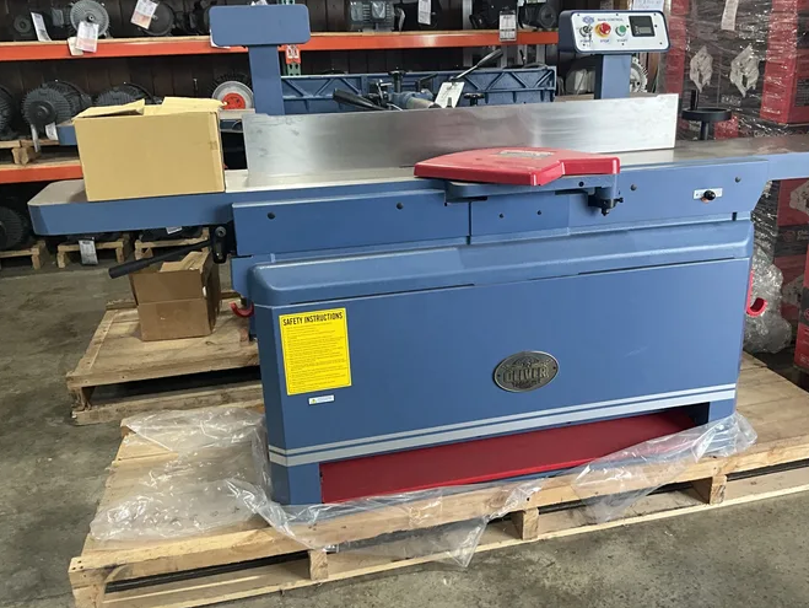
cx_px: 452
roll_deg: +1.6
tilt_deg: -19.5
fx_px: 772
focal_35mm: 33
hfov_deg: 55.2
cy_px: 292
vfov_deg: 43.0
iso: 40
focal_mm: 3
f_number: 1.8
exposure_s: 1/120
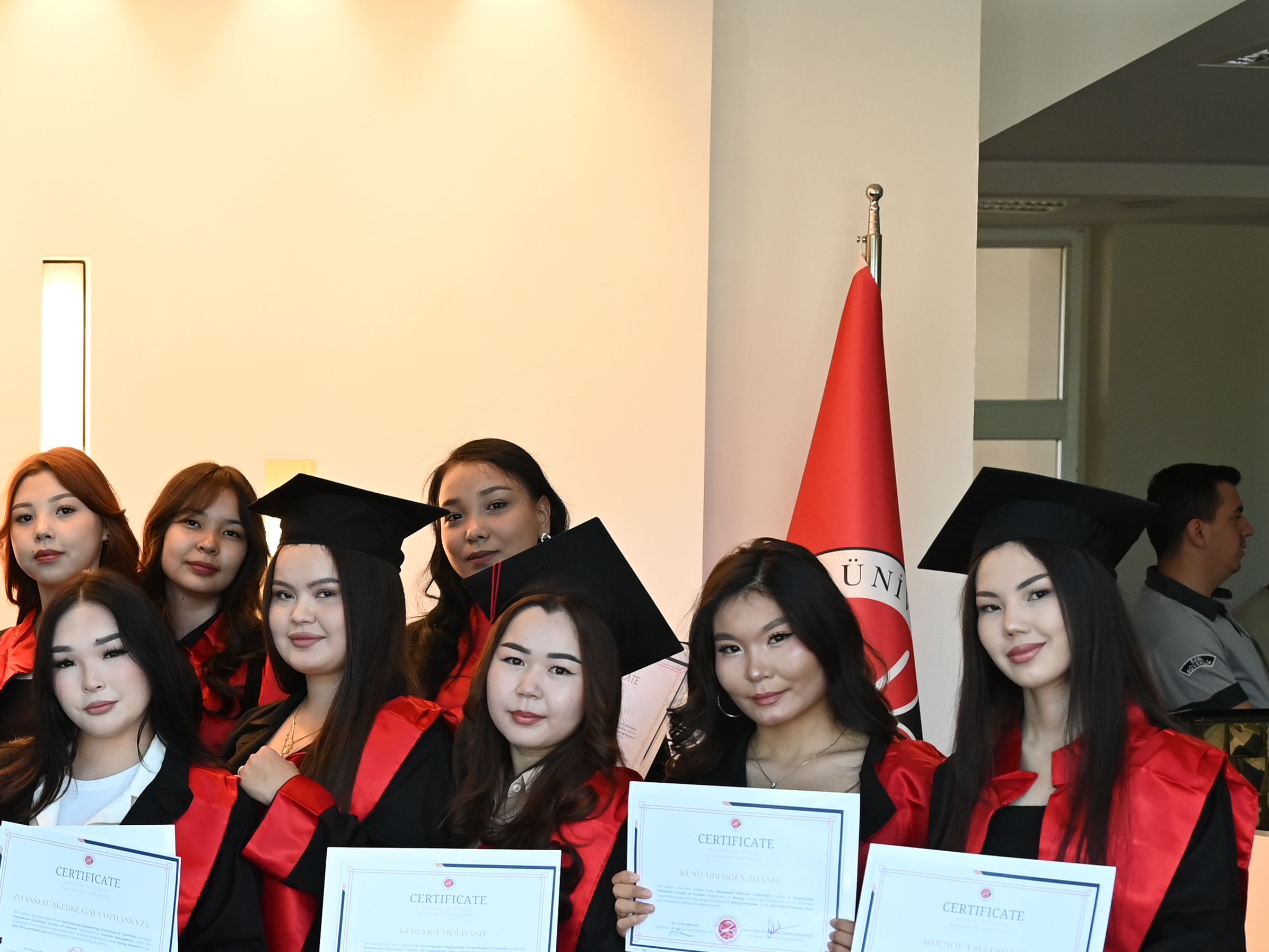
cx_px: -133
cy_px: 871
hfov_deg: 18.5
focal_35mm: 102
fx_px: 3739
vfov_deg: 14.4
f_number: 4
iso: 640
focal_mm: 42
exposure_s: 1/125
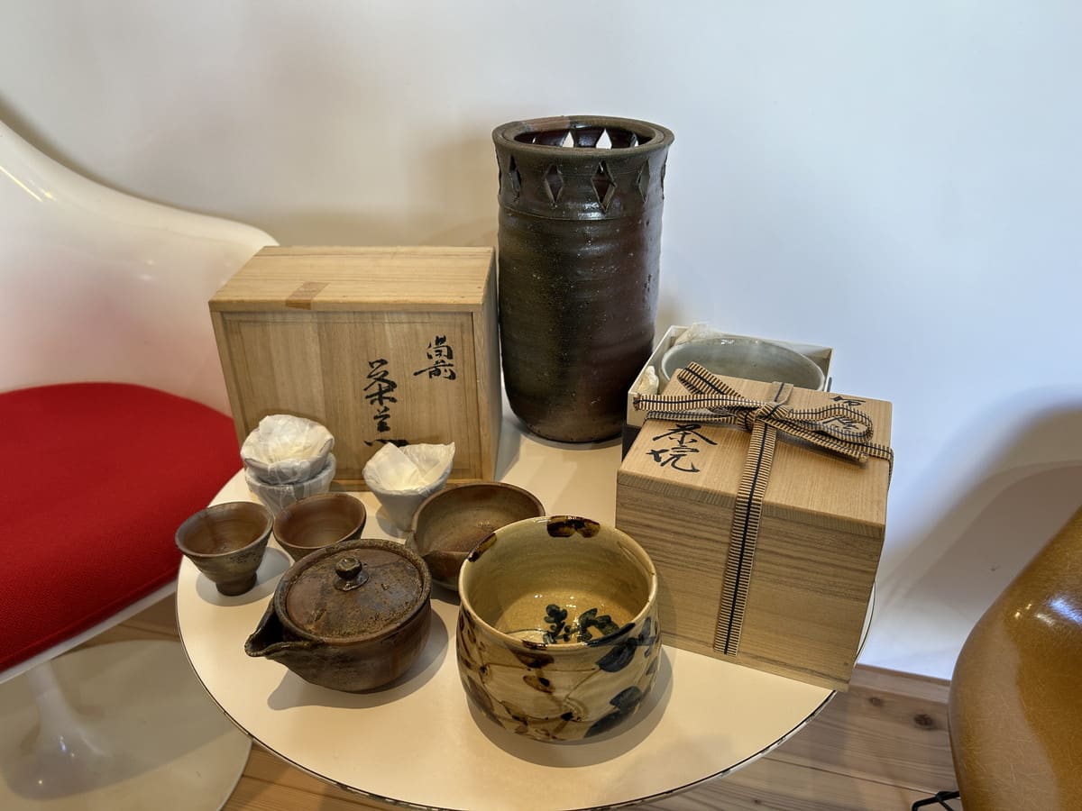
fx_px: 813
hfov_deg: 67.3
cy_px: 406
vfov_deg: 53.1
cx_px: 541
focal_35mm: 26
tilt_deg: -29.0
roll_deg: +0.5
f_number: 1.5
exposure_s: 1/60
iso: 80
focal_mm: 5.7
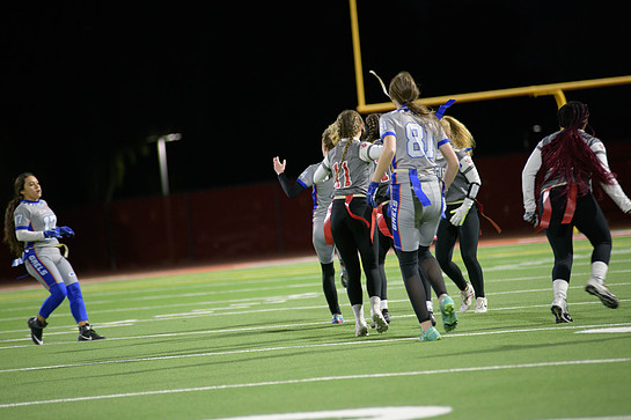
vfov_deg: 6.4
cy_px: 202
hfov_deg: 9.7
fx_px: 3732
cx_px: 317
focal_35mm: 213
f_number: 2.8
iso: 1800
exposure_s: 1/200
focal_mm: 200
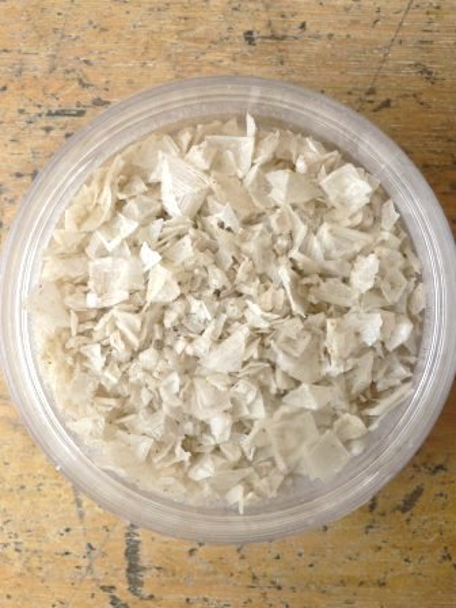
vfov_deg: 54.0
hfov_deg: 41.8
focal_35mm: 34
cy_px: 304
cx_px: 228
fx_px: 597
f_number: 4
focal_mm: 6.3
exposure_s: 1/100
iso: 80
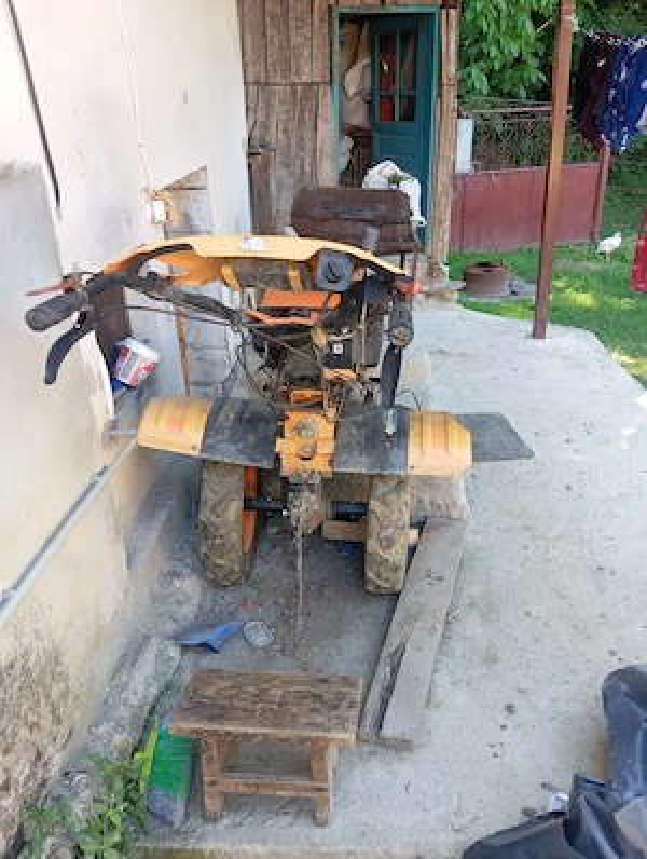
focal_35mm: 28
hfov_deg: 49.9
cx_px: 324
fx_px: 696
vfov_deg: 63.4
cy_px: 430
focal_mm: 4.22
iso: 548
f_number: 1.8
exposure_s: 1/100
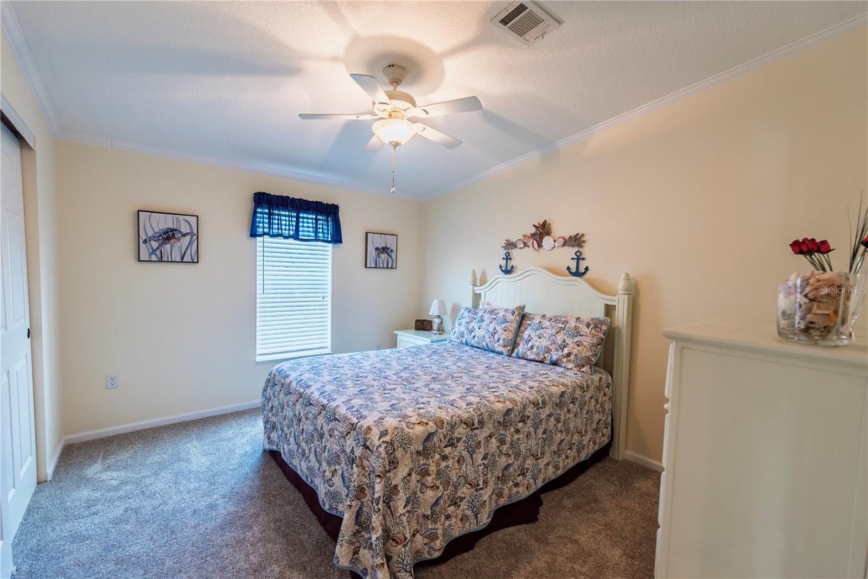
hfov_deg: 100.4
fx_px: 362
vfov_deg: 77.3
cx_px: 434
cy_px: 290
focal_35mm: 15
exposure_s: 1/50
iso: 100
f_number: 3.5
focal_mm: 15
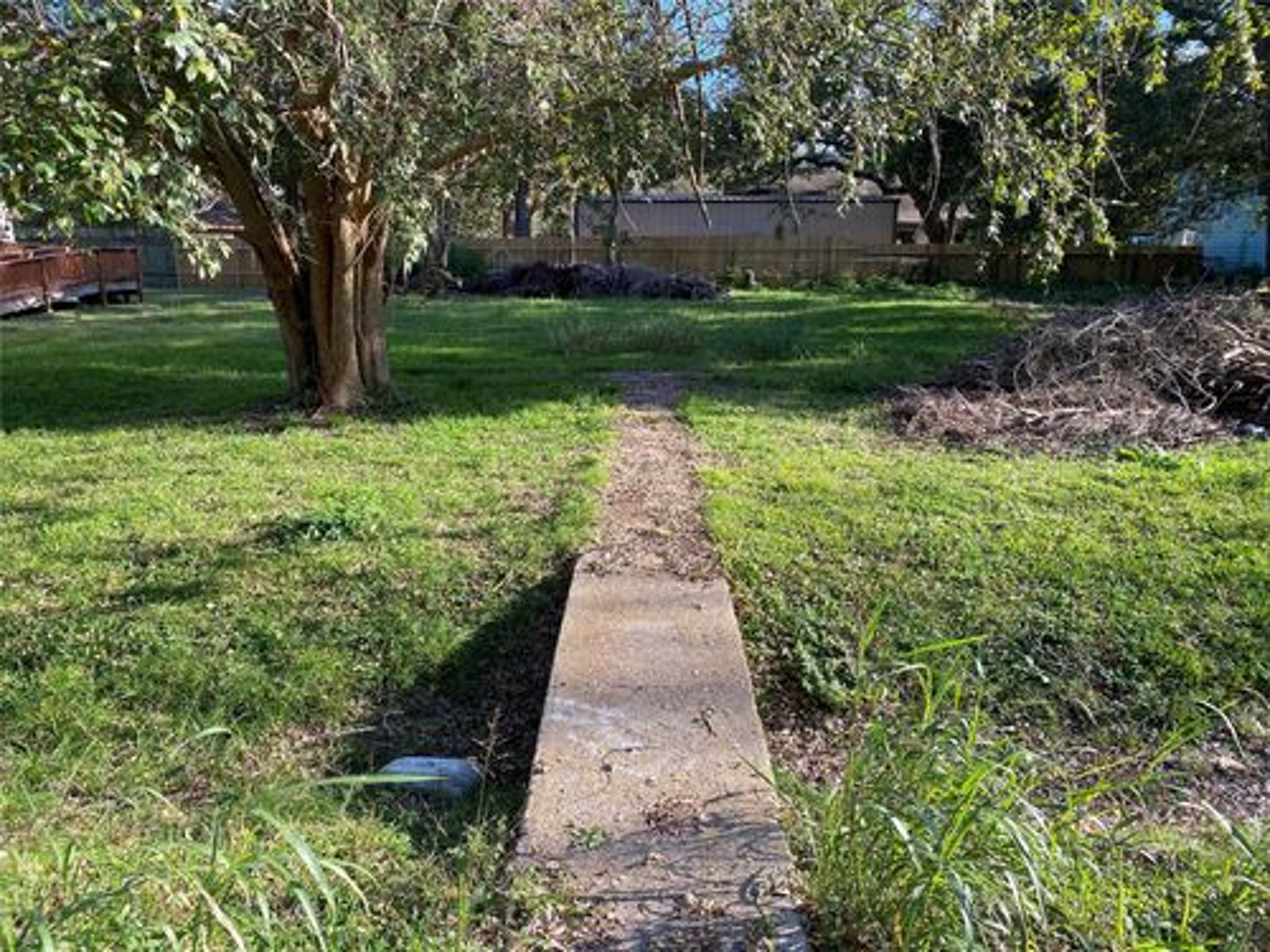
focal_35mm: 26
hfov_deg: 67.3
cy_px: 476
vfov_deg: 53.1
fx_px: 954
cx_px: 635
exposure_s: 1/519
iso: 32
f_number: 1.8
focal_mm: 4.25
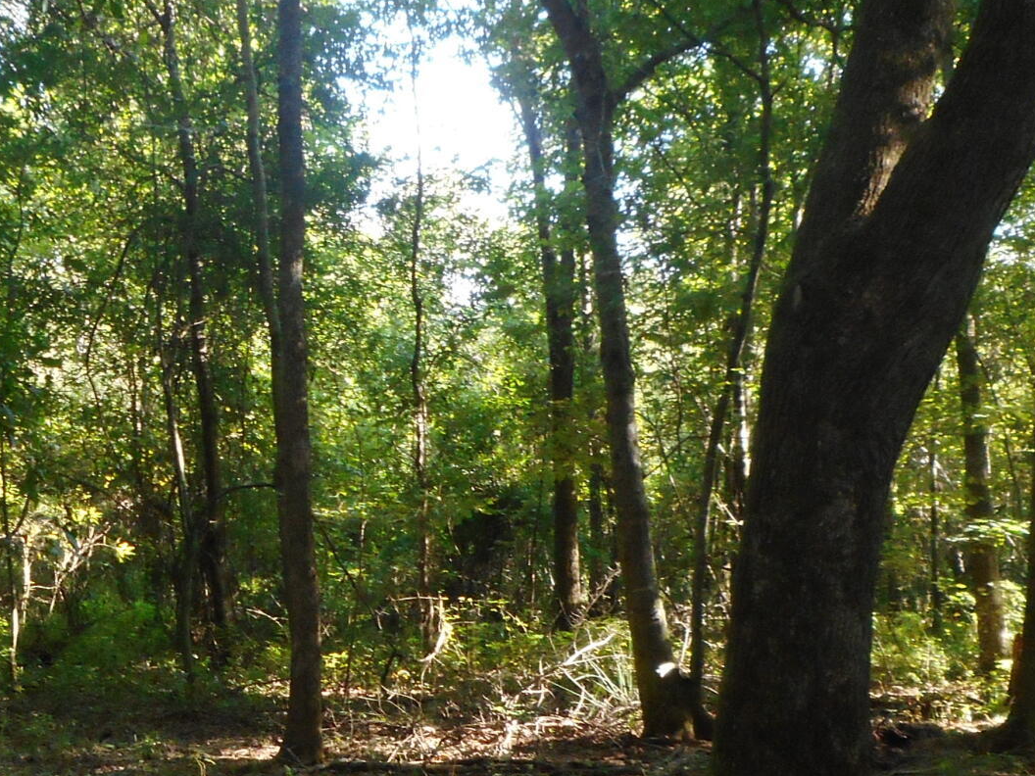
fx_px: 2123
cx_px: 253
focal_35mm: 71
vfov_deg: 20.7
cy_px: 485
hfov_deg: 27.0
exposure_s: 1/30
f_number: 3.7
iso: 180
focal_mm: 4.5
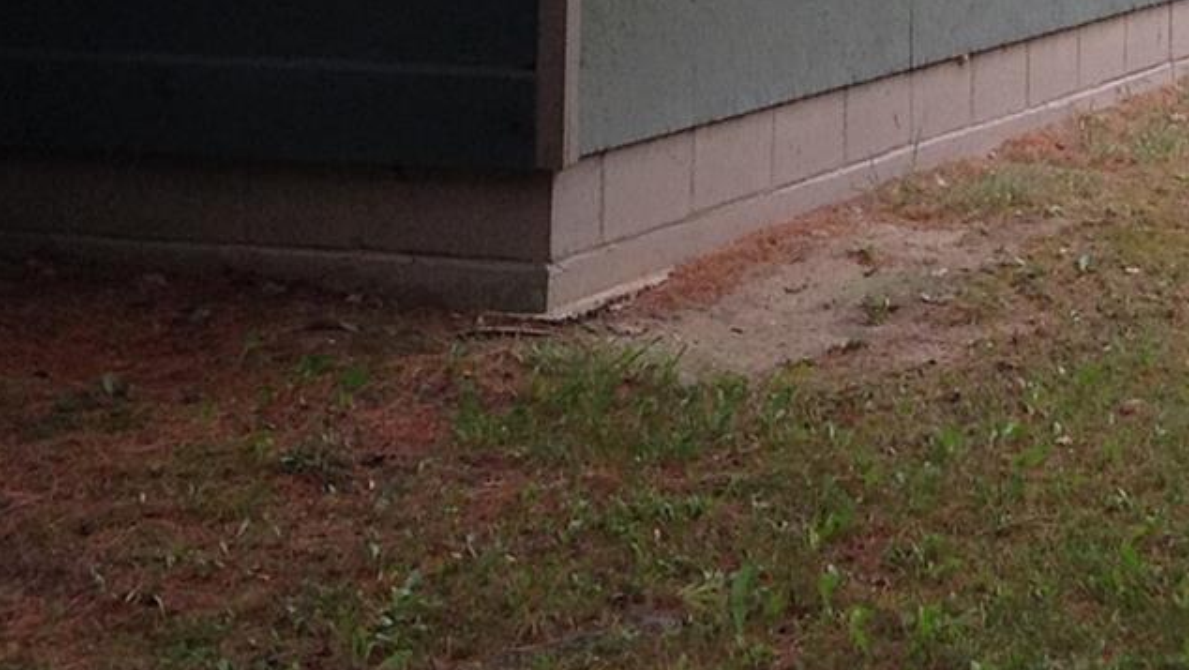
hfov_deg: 17.3
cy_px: -643
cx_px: 983
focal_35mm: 123
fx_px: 3879
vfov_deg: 9.3
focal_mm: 4.28
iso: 80
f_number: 2.4
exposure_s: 1/120
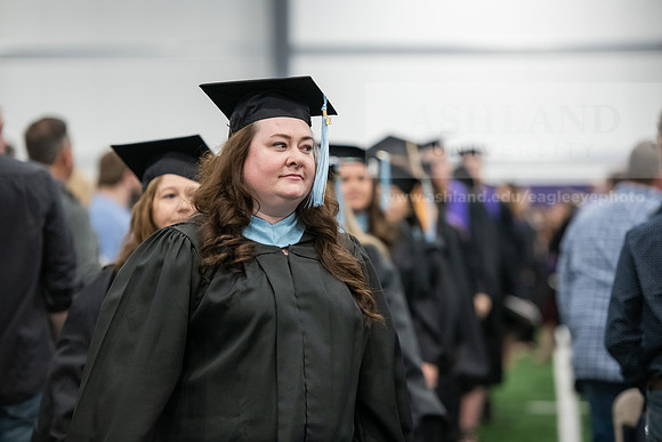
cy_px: 221
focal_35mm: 150
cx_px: 331
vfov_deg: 9.2
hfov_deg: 13.7
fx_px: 2759
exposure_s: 1/200
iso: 3200
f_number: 3.2
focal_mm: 150
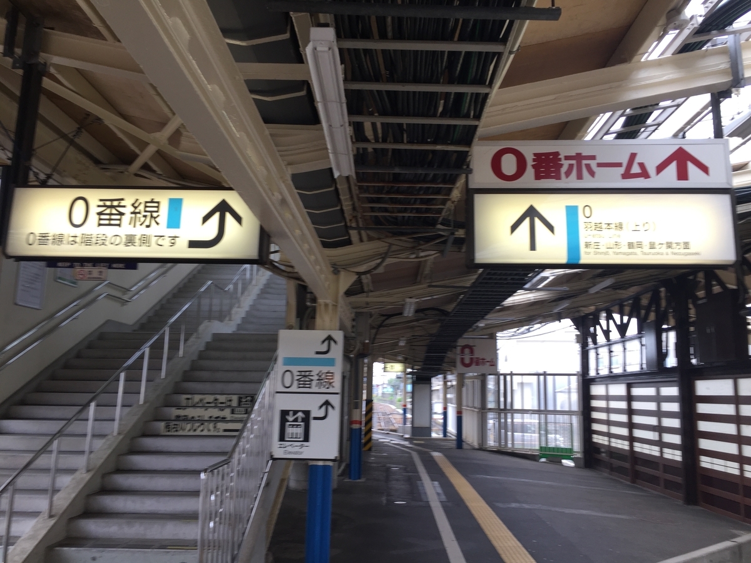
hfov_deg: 61.7
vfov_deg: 48.2
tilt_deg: +7.3
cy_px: 282
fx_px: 629
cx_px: 376
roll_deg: -1.9
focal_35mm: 29
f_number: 2.2
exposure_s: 1/60
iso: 32
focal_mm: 4.15
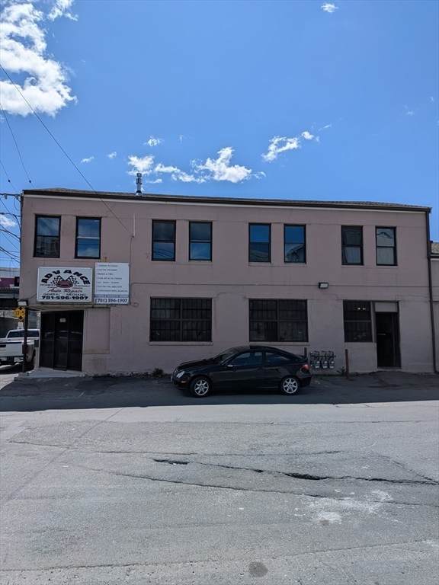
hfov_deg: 56.8
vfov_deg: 71.6
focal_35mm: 24
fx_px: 406
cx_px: 220
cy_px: 292
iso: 30
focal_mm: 4.53
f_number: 1.7
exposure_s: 1/3425
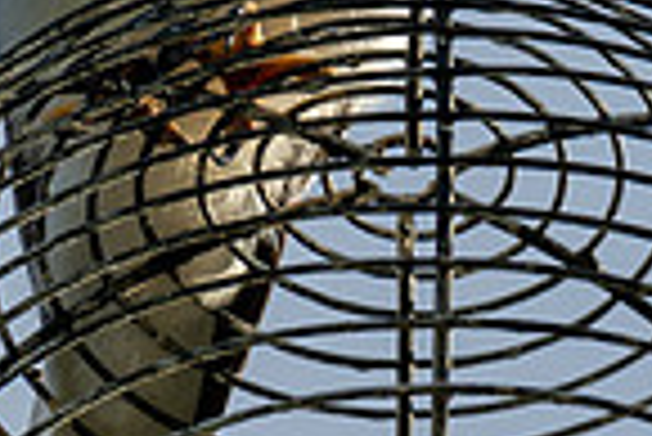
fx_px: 67421
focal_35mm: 3719
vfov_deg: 0.4
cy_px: 156
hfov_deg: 0.6
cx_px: 1232
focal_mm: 500
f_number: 5.6
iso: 80
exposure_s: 1/640
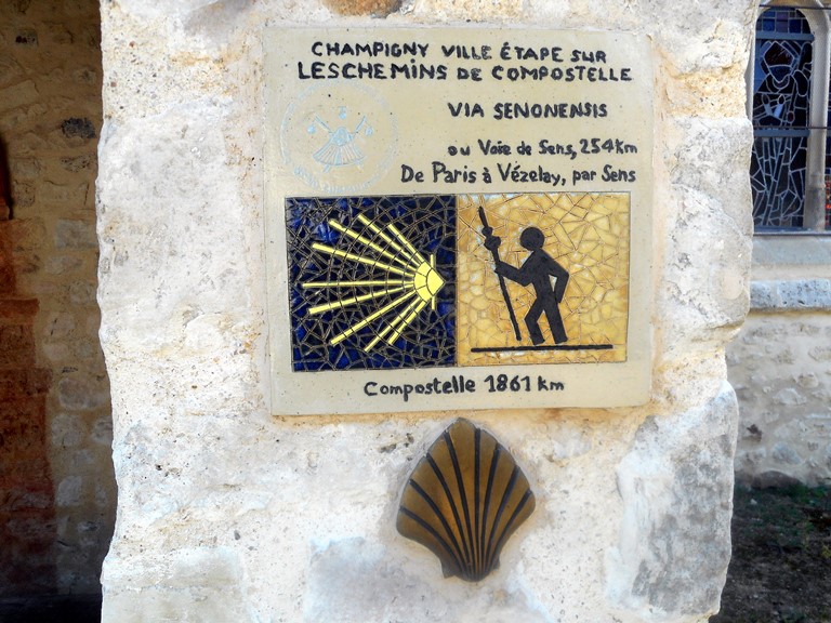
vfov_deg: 48.2
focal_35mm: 29
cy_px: 312
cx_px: 416
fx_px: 696
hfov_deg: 61.7
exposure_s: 1/125
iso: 80
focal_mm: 5.2
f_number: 4
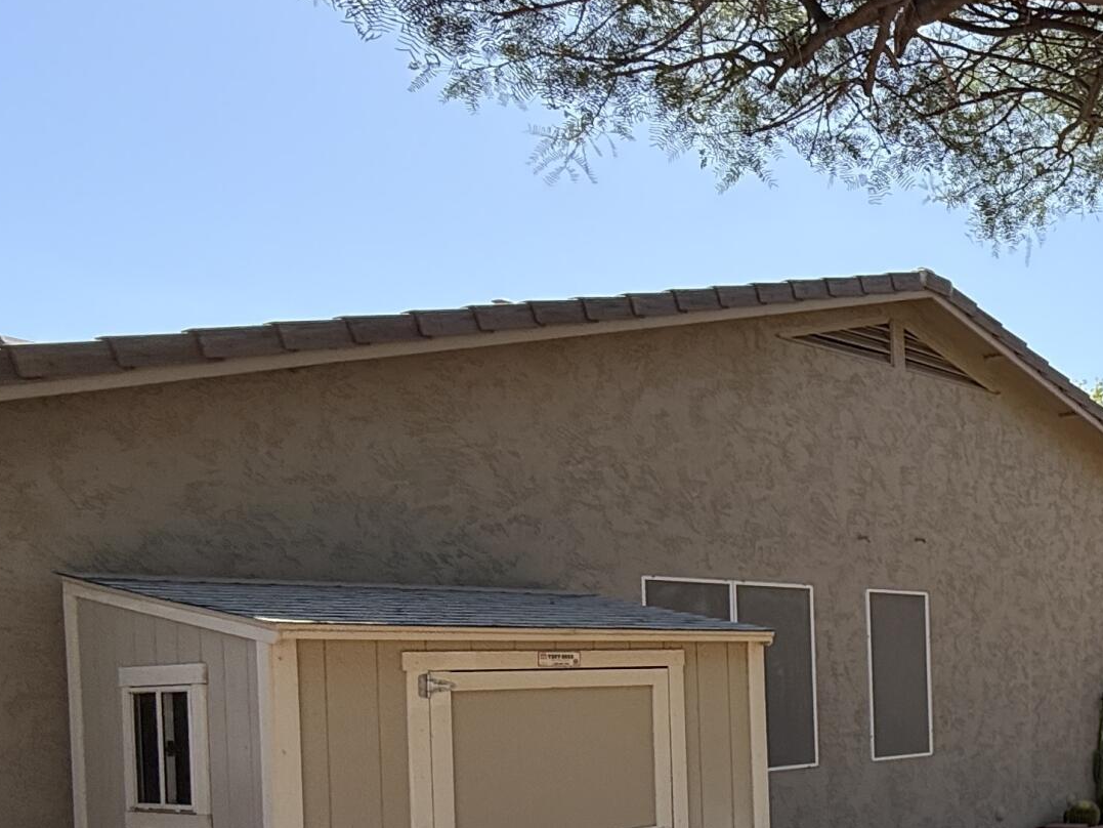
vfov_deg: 35.5
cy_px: 672
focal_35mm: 39
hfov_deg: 37.1
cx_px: 1308
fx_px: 1243
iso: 50
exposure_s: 1/1613
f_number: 2.2
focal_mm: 2.22
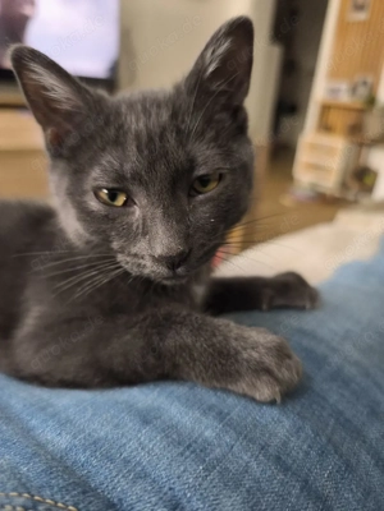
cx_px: 192
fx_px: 340
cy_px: 256
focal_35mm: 23
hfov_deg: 58.9
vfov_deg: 73.9
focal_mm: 6.57
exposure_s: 1/33.4
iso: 800
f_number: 1.6
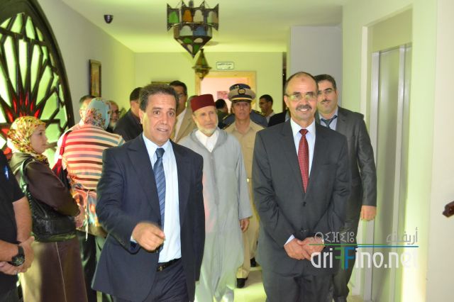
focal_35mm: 36
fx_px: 454
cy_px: 151
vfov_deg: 36.8
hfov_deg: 53.2
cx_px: 227
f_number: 4
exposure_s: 1/60
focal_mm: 24
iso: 3200
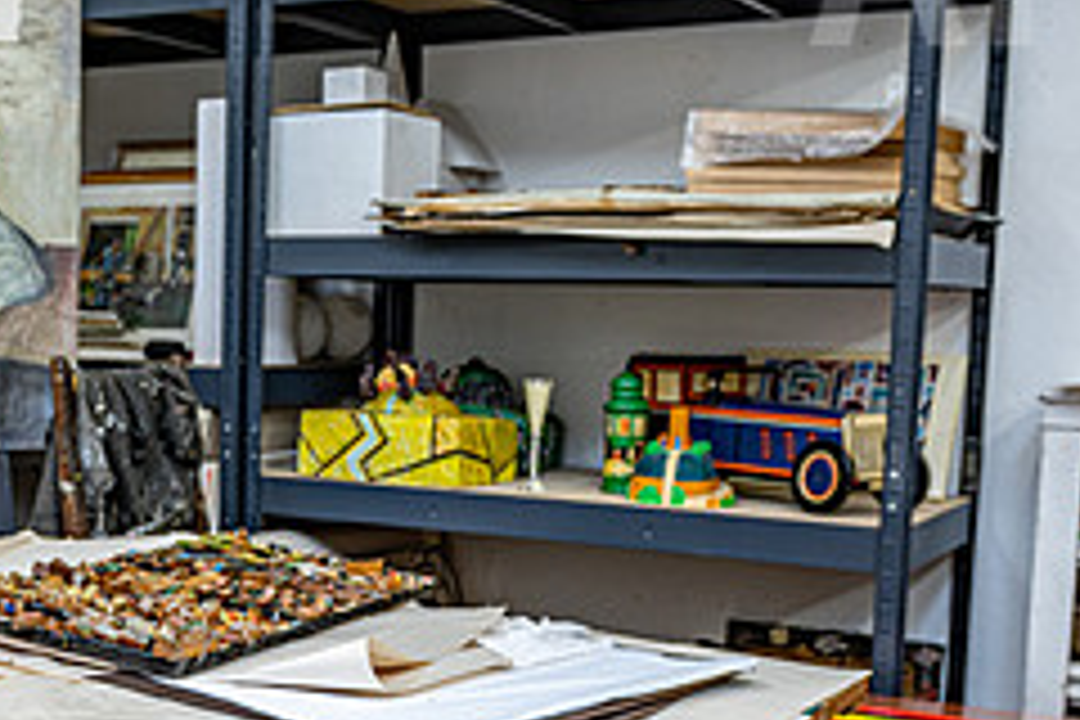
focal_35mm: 58
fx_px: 1740
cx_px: 198
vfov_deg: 23.3
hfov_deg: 33.4
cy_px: 493
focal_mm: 24
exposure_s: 1/8
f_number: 5.6
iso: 64
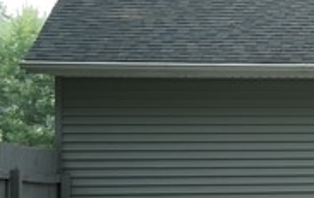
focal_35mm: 187
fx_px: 1603
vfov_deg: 7.0
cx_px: 885
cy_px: 119
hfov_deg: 9.3
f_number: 2.8
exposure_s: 1/500
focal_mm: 11.2
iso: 125
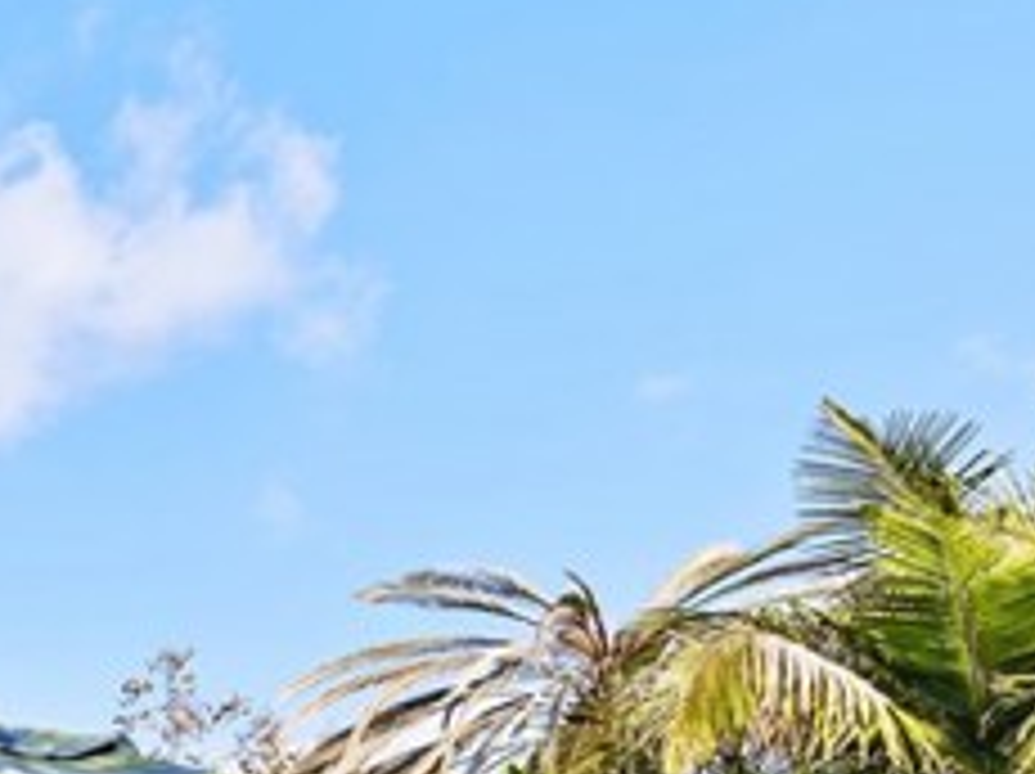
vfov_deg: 20.6
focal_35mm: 60
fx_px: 1792
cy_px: 1186
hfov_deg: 20.0
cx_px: -950
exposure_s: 1/100
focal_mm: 14
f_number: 7.1
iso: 200
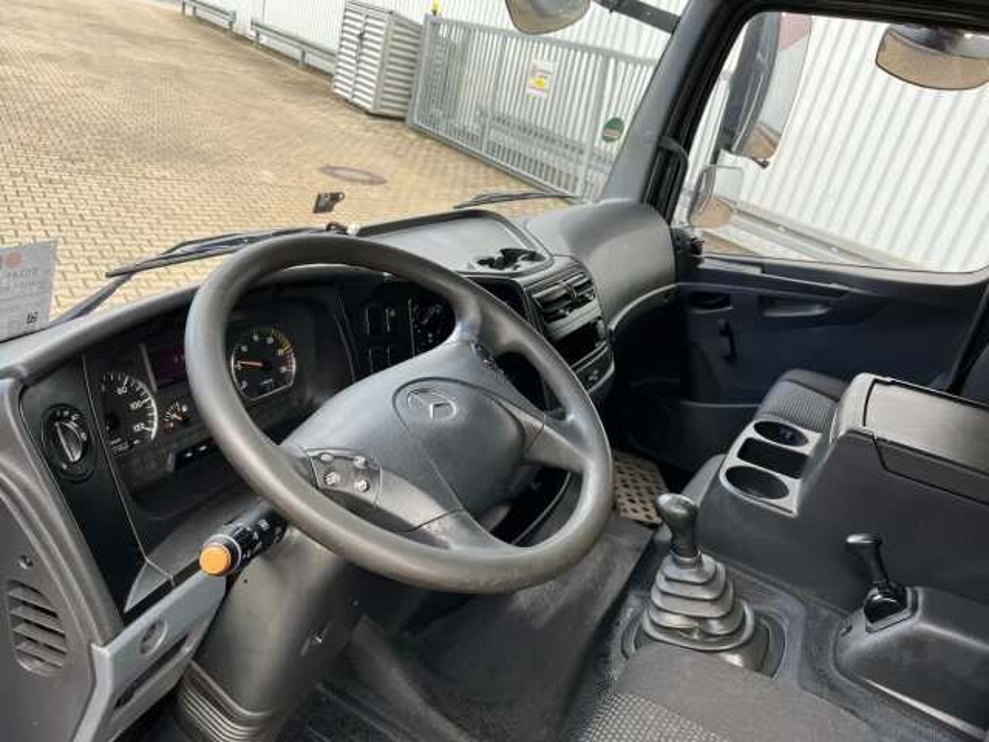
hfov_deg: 67.3
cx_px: 494
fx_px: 743
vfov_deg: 53.1
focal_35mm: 26
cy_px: 371
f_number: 1.5
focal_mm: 5.7
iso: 40
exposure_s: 1/217
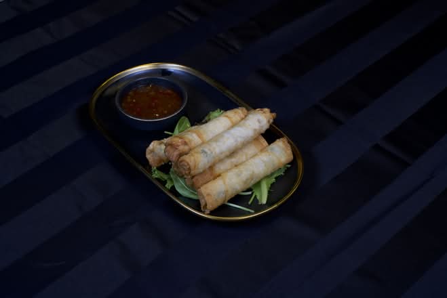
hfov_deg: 39.6
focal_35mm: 50
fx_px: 621
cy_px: 149
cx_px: 224
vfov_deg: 27.0
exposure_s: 1/3
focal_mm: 50
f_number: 11
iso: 100
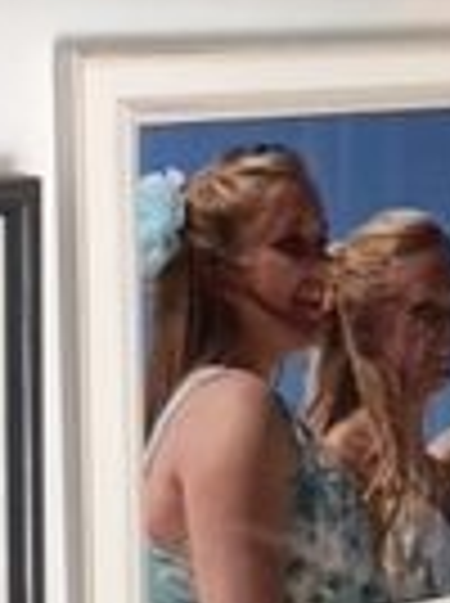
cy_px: 135
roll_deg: +0.6
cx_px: 405
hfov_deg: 10.6
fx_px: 2417
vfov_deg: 14.2
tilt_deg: -1.6
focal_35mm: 139
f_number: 2.2
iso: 50
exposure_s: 1/15
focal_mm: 4.15
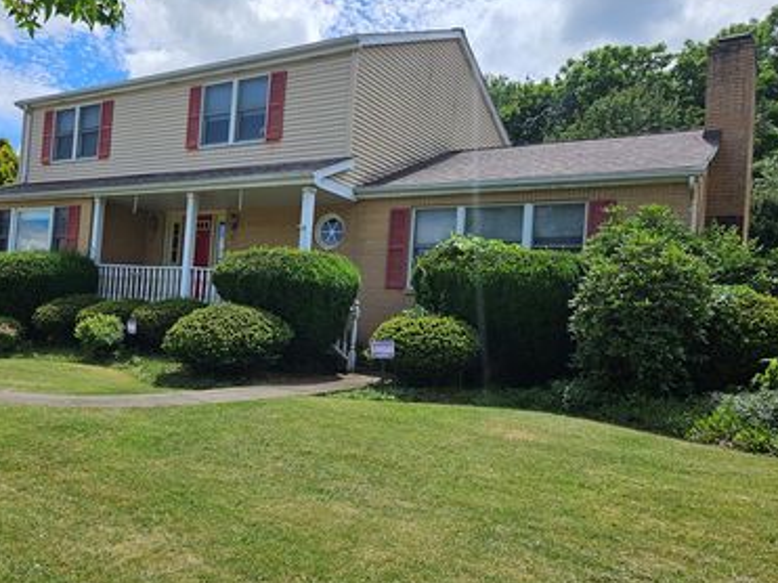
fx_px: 697
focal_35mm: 31
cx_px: 304
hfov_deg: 57.8
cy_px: 297
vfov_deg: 45.4
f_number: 1.8
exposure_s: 1/2198
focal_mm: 5.4
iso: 25
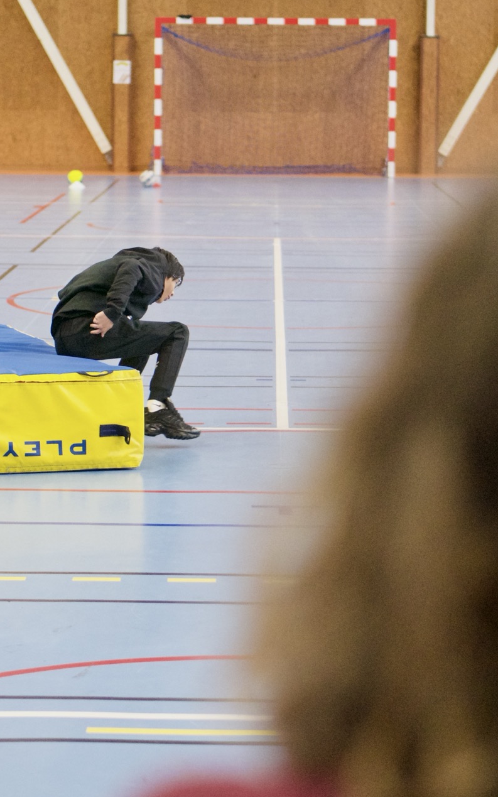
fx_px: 1998
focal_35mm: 92
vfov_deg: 22.6
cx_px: 256
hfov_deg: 14.2
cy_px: 396
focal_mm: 43
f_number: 1.8
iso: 3200
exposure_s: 1/250
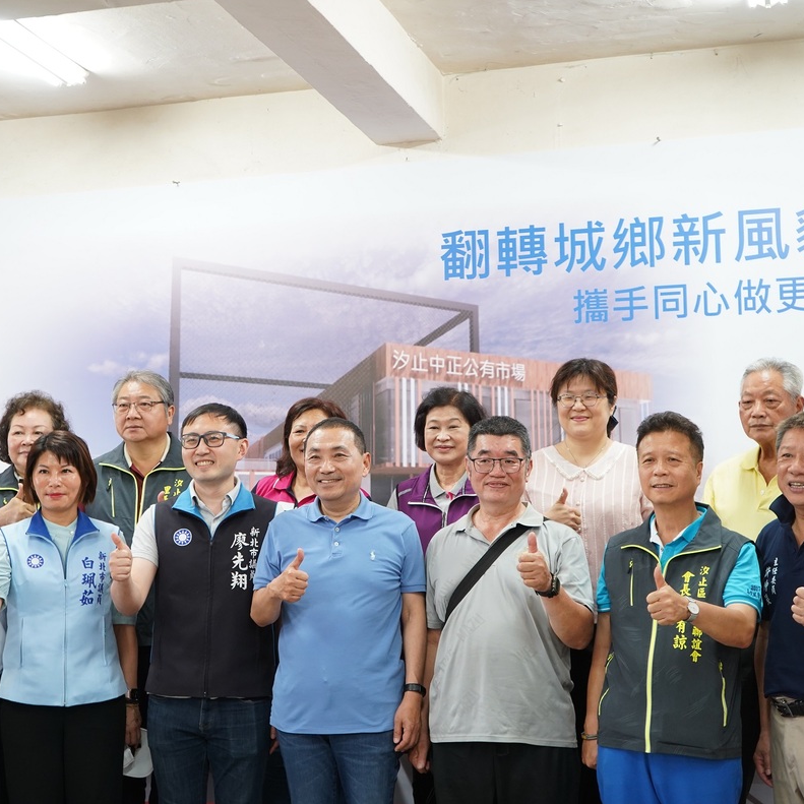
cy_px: 398
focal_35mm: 58
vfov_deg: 29.6
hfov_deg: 29.5
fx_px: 1524
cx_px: 320
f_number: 4.5
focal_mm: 45
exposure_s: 1/50
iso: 1250
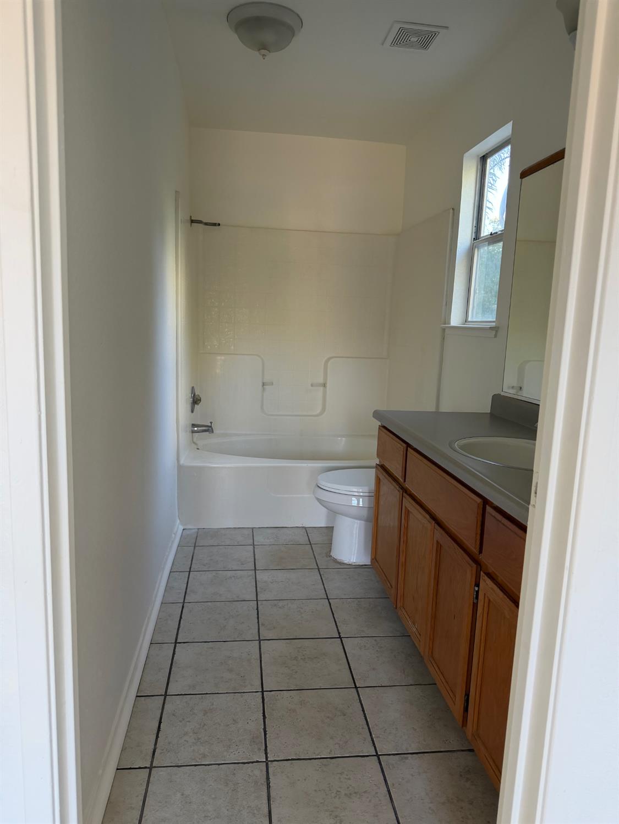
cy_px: 412
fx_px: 572
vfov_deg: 71.6
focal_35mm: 24
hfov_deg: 56.8
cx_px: 310
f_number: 1.78
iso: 200
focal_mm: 6.76
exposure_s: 1/83
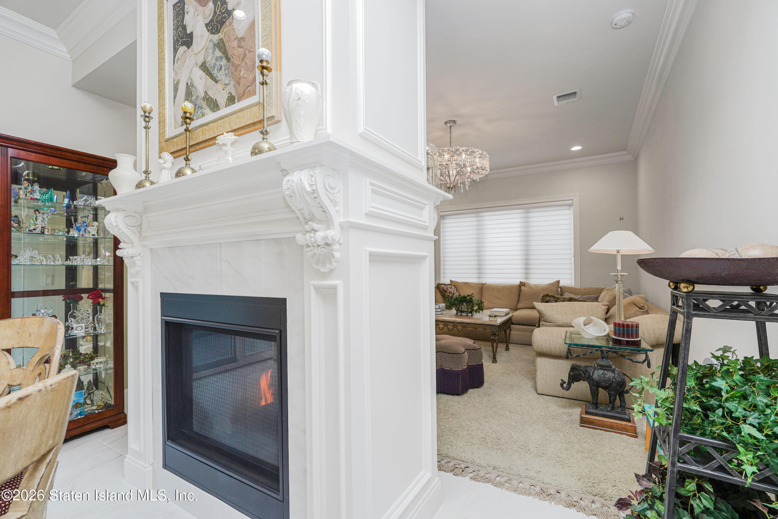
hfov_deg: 96.7
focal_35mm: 16
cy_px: 260
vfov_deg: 73.8
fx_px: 346
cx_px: 389
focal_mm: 16
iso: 50
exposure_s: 1/40
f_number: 4.5
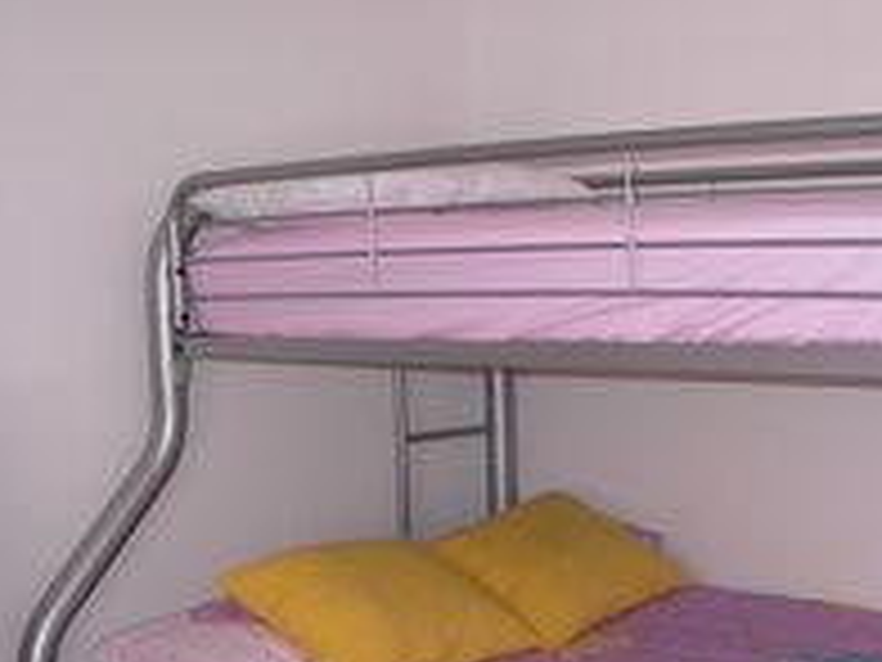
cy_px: 513
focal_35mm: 62
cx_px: 572
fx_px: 1580
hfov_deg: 31.0
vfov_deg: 23.4
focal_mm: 7.13
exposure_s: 1/64.2
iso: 100
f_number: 2.04
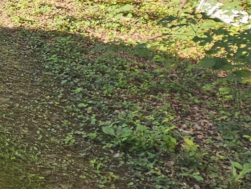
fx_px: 443
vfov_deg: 22.3
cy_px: -32
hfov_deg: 19.5
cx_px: -239
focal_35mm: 61
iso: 50
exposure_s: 1/384
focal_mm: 2.2
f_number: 2.2
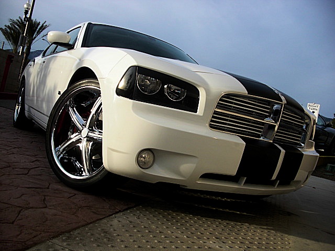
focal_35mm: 36
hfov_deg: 51.4
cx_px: 168
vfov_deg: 39.7
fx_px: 348
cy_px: 126
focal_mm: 6.3
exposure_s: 1/640
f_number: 2.8
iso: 50
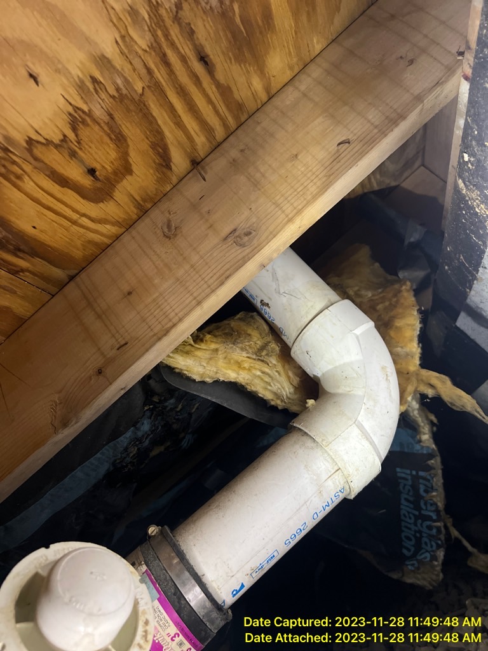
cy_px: 326
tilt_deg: +23.9
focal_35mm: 26
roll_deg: +41.1
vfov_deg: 67.3
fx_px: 489
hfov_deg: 53.1
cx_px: 244
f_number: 1.5
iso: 320
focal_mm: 5.7
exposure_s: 1/60
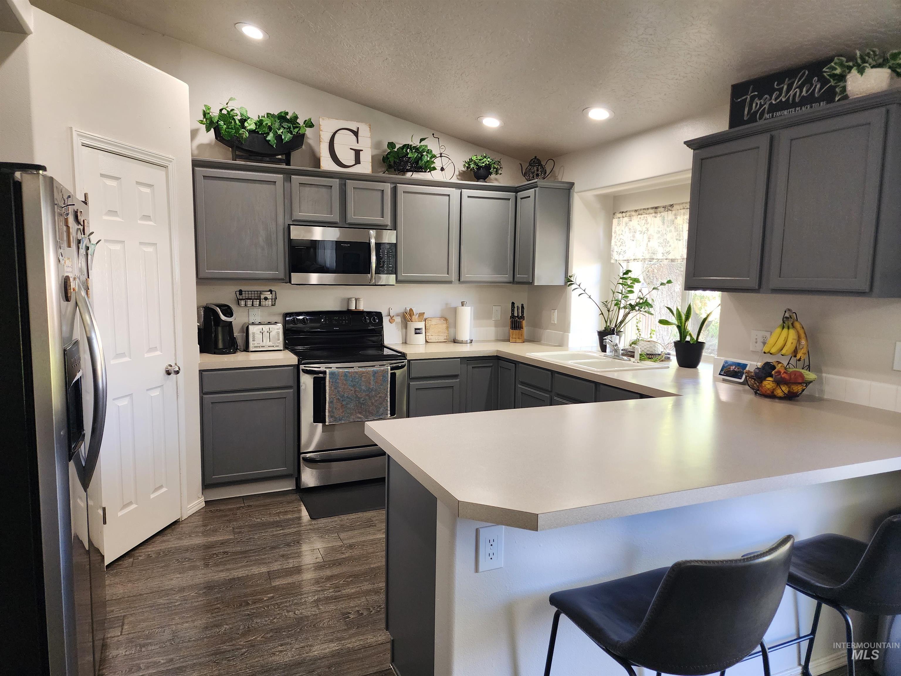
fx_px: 599
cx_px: 450
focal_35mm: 23
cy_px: 338
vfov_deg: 58.9
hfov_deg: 73.9
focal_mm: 6.4
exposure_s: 1/120
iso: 250
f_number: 1.8
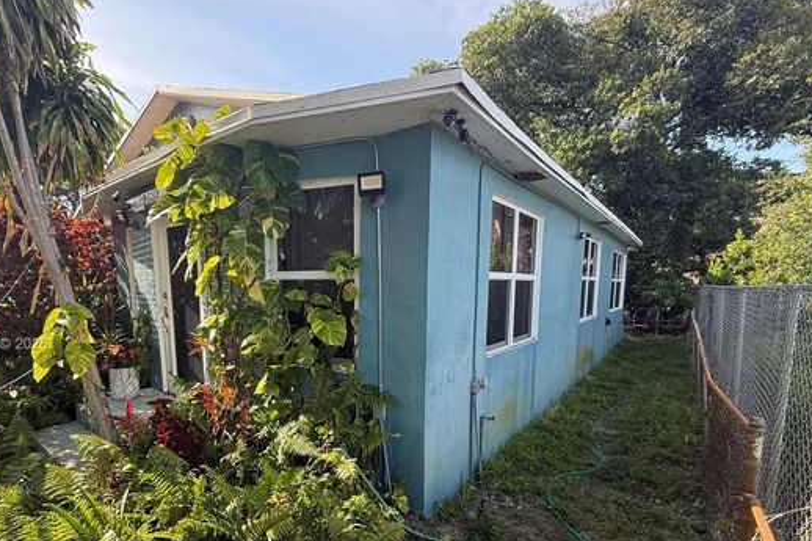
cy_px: 345
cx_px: 354
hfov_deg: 89.6
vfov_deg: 66.1
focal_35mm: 18
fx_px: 406
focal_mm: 2.22
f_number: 2.2
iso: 50
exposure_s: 1/247
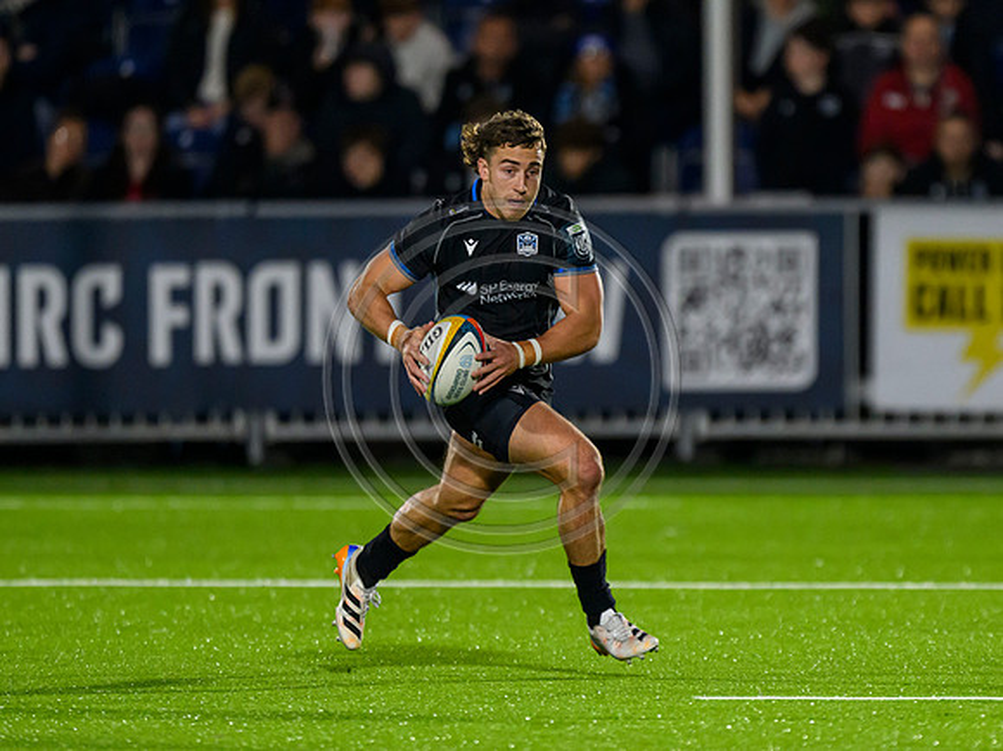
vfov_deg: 1.6
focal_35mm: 927
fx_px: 26849
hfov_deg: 2.1
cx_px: 624
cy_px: 309
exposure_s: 1/1250
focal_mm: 560
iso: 4000
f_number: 4
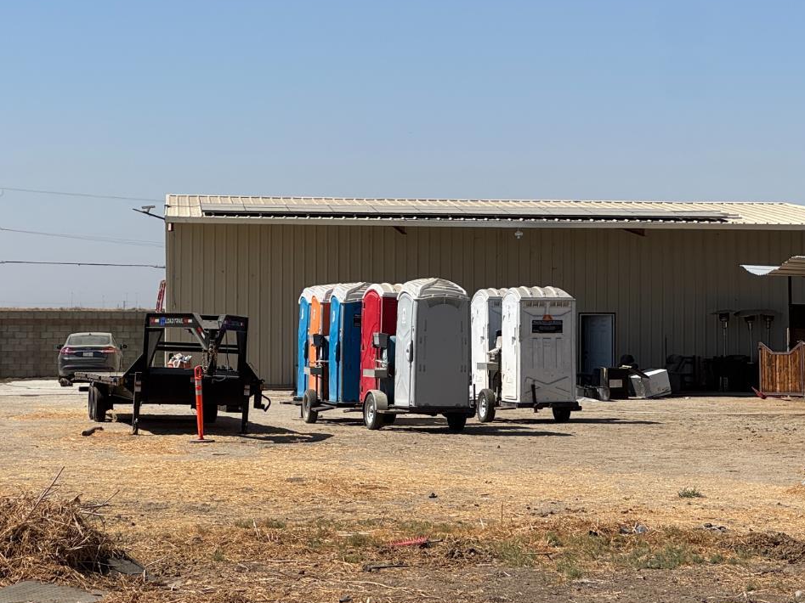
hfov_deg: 16.2
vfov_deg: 12.1
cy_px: 167
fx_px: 2837
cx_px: 405
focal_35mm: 122
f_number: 2.8
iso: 25
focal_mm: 9
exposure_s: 1/1623
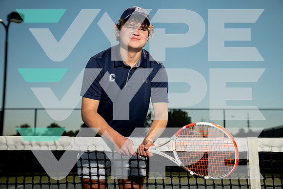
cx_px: 142
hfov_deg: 36.2
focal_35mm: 55
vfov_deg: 24.6
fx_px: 432
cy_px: 94
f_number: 4.5
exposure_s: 1/250
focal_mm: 55
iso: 100
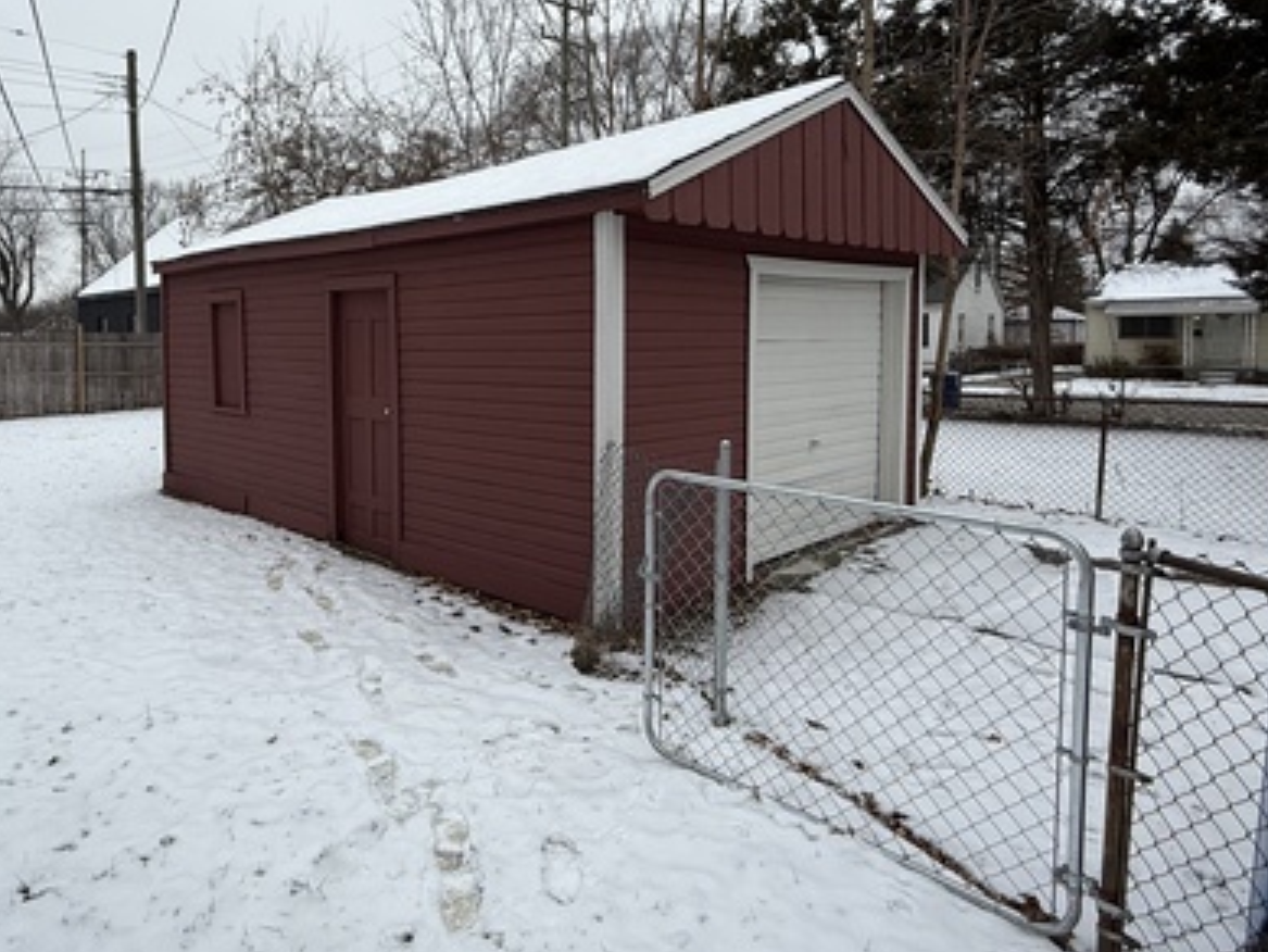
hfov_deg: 69.9
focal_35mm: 24
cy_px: 381
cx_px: 442
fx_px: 879
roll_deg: +0.4
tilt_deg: -3.5
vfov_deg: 56.4
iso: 50
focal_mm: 2.22
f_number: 2.2
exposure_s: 1/564
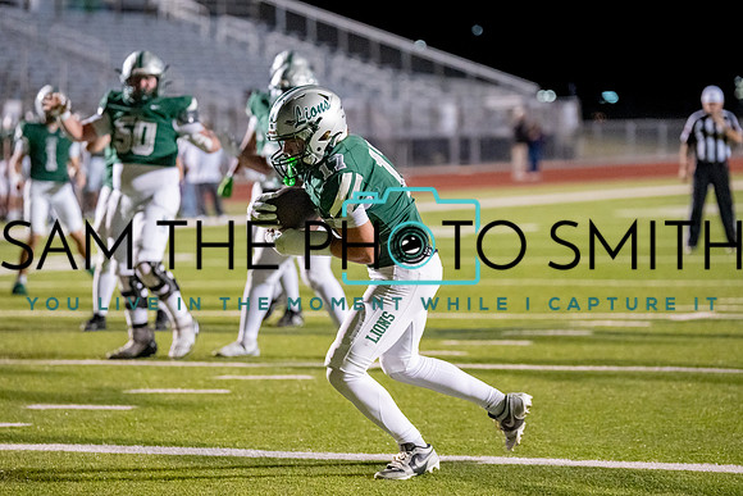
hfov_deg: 13.7
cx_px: 367
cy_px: 264
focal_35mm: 150
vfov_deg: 9.1
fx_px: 3101
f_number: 2.8
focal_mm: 127
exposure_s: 1/1000
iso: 10000
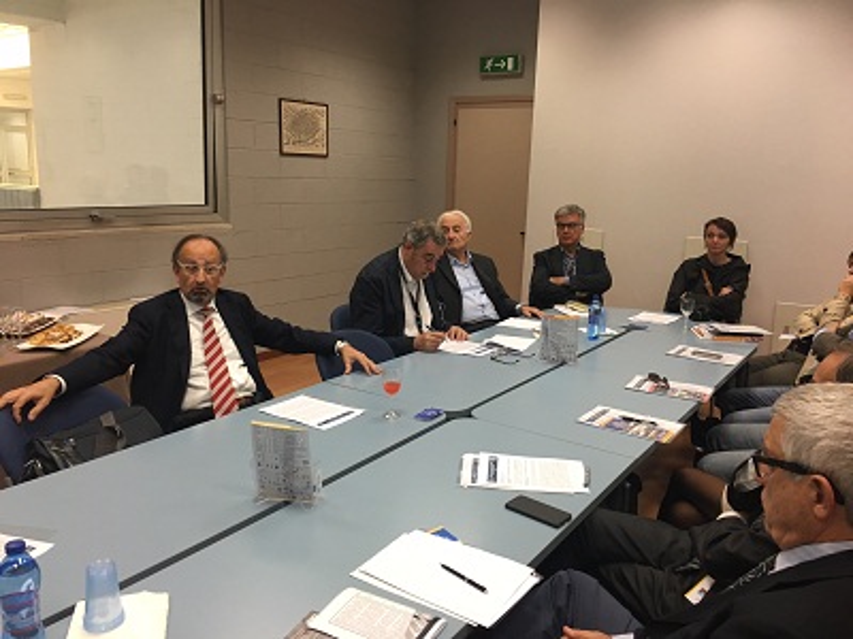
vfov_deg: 48.2
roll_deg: -2.3
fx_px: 715
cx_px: 426
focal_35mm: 29
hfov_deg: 61.7
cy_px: 320
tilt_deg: -11.2
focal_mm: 4.15
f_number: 2.2
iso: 125
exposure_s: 1/33
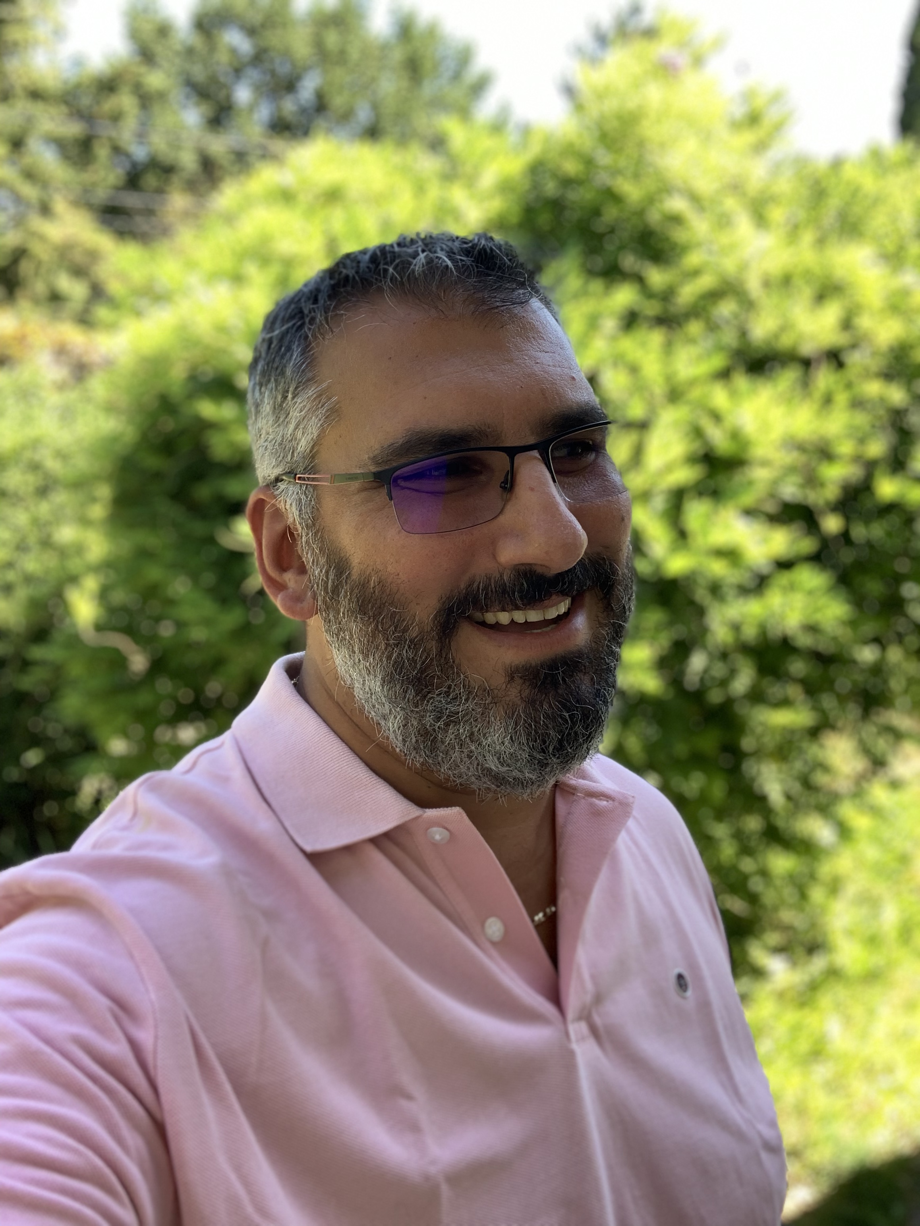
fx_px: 1134
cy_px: 613
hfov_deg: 44.2
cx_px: 460
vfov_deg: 56.8
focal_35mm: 32
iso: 50
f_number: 2.2
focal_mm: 2.87
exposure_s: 1/121
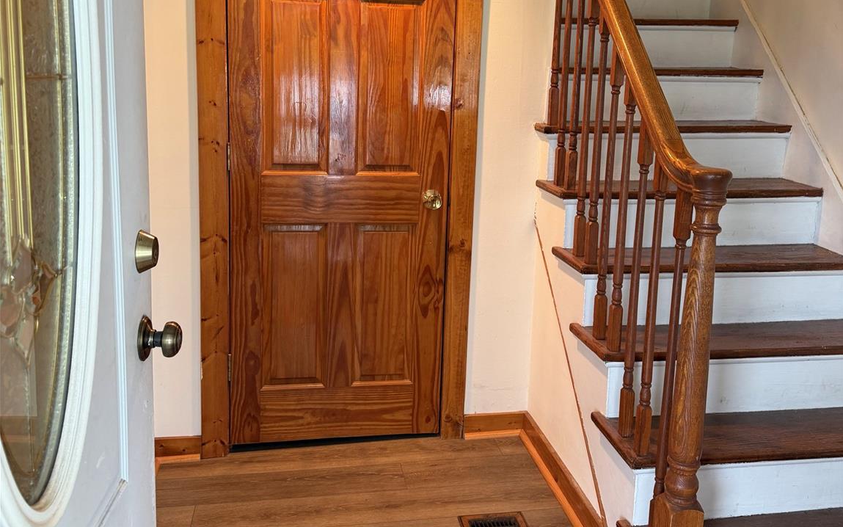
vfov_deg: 37.1
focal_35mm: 34
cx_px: 422
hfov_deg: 56.7
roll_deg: -1.9
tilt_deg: -8.9
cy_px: 199
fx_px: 781
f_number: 1.78
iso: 160
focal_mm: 6.76
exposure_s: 1/60
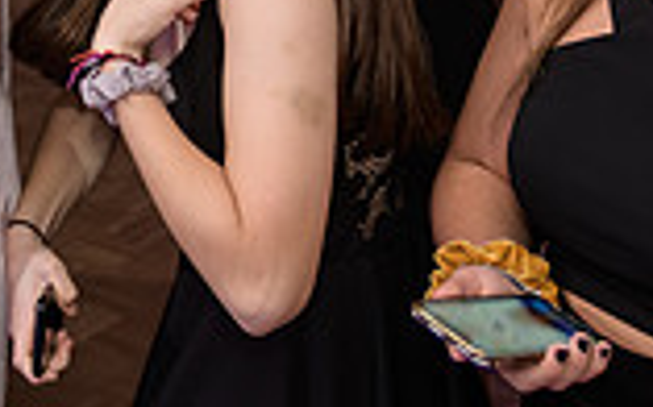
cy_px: -284
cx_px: -92
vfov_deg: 12.4
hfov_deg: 20.1
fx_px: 1743
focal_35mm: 98
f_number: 3.2
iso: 800
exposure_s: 1/125
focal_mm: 26
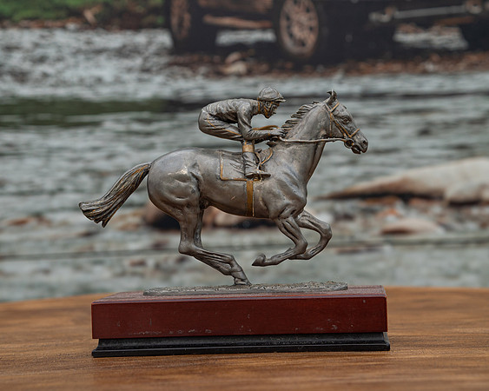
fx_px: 1168
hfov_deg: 23.7
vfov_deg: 19.0
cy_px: 167
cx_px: 246
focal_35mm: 81
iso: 400
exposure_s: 1/250
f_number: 5
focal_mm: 62
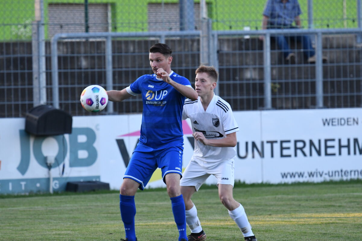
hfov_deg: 4.3
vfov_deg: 2.9
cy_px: 120
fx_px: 4826
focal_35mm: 480
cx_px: 181
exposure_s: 1/640
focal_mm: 320
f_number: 5.6
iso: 1600
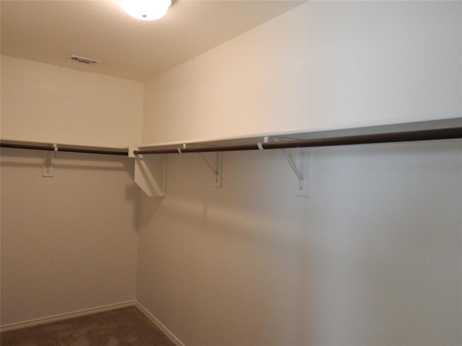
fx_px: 334
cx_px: 231
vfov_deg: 54.9
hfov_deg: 69.4
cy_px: 173
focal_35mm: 25
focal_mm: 4.5
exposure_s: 1/25
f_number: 3.1
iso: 400
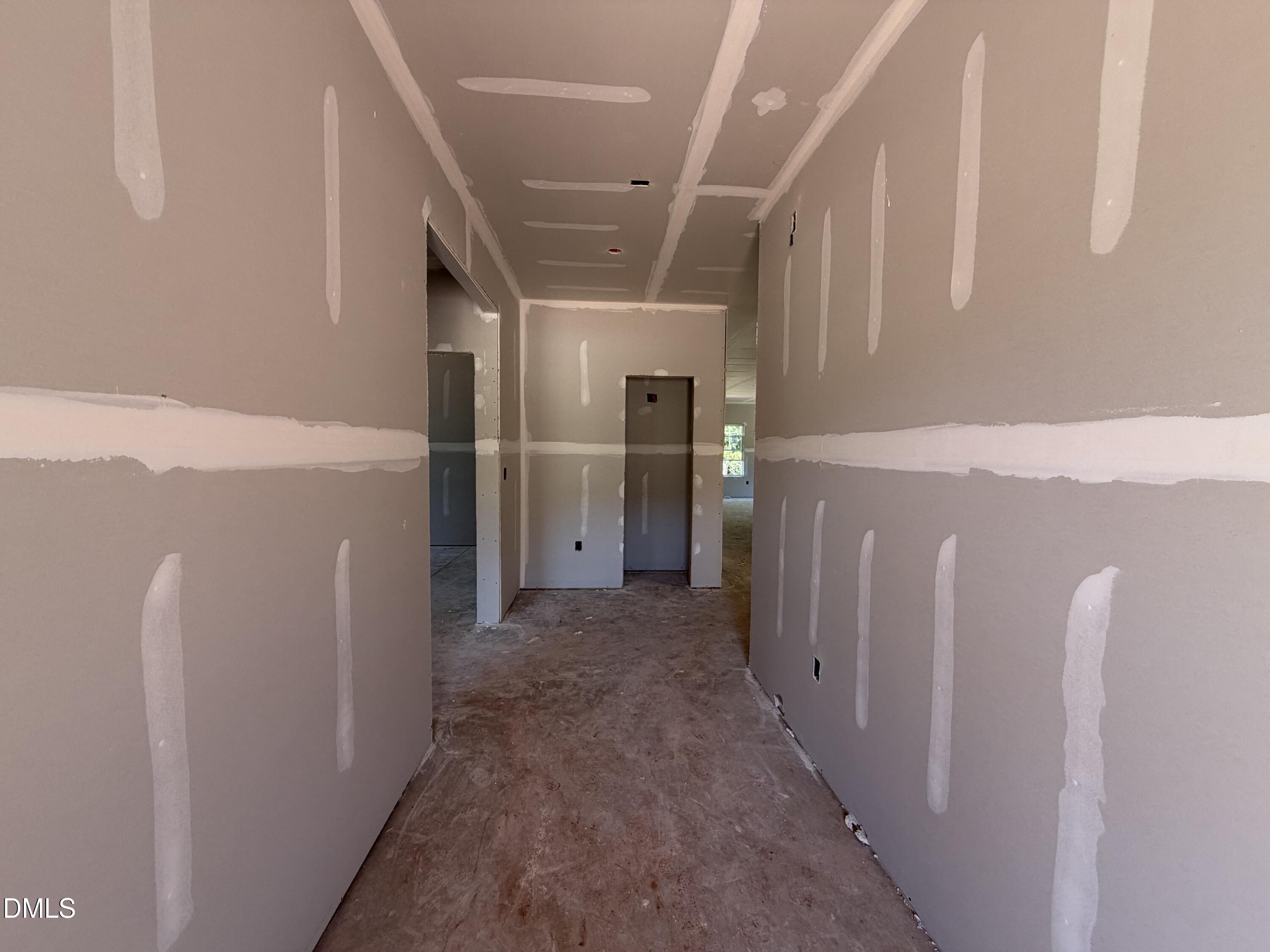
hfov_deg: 102.1
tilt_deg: -3.0
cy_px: 476
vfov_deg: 85.7
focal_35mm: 14
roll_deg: -0.5
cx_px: 635
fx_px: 514
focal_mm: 2.22
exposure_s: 1/121
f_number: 2.2
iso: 125
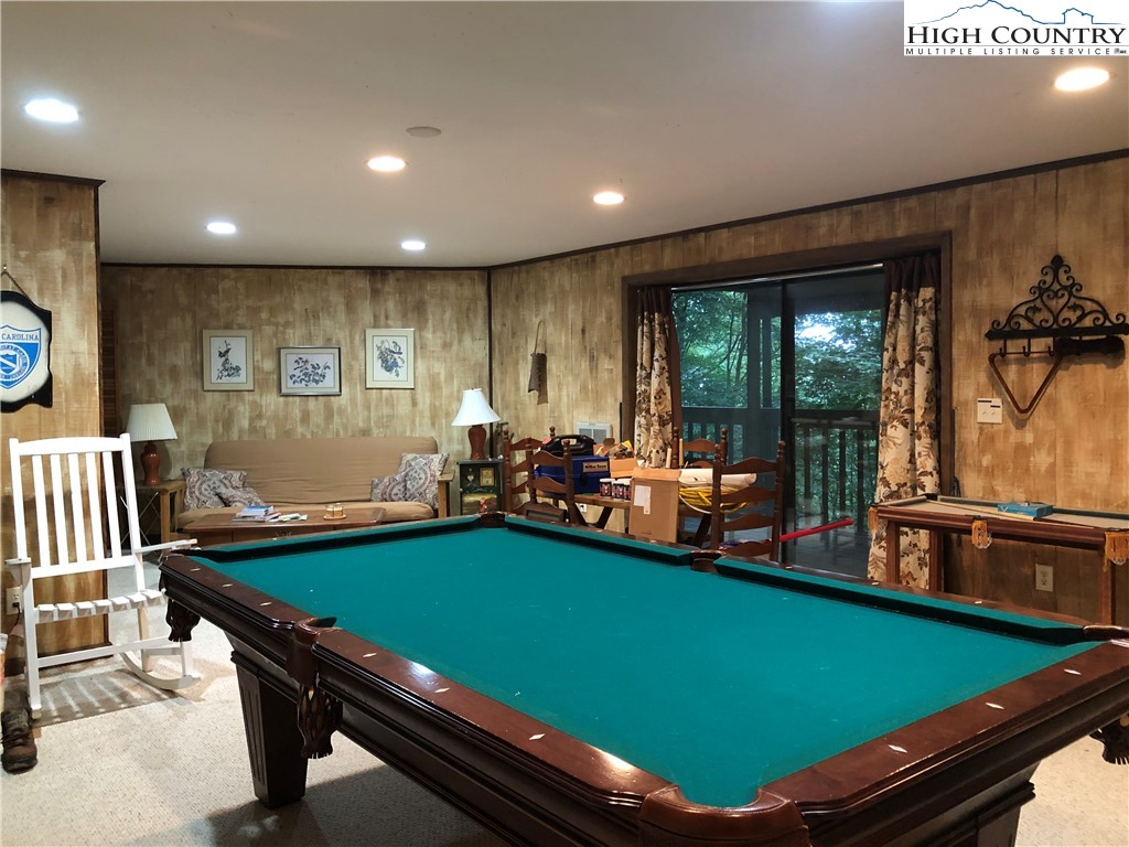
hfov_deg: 63.4
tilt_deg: -1.8
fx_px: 913
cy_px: 424
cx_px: 564
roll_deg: +1.0
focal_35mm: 28
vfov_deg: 49.7
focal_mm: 3.99
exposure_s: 1/12
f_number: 1.8
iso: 100
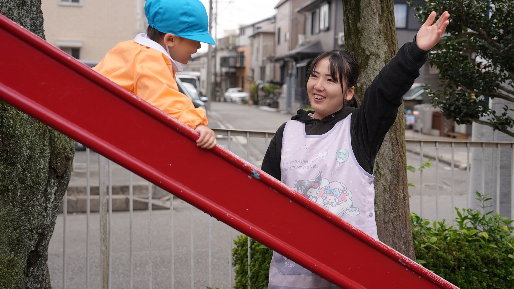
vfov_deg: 21.8
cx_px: 268
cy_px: 146
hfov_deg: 37.8
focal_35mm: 55
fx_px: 750
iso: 80
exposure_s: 1/250
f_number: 4
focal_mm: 50
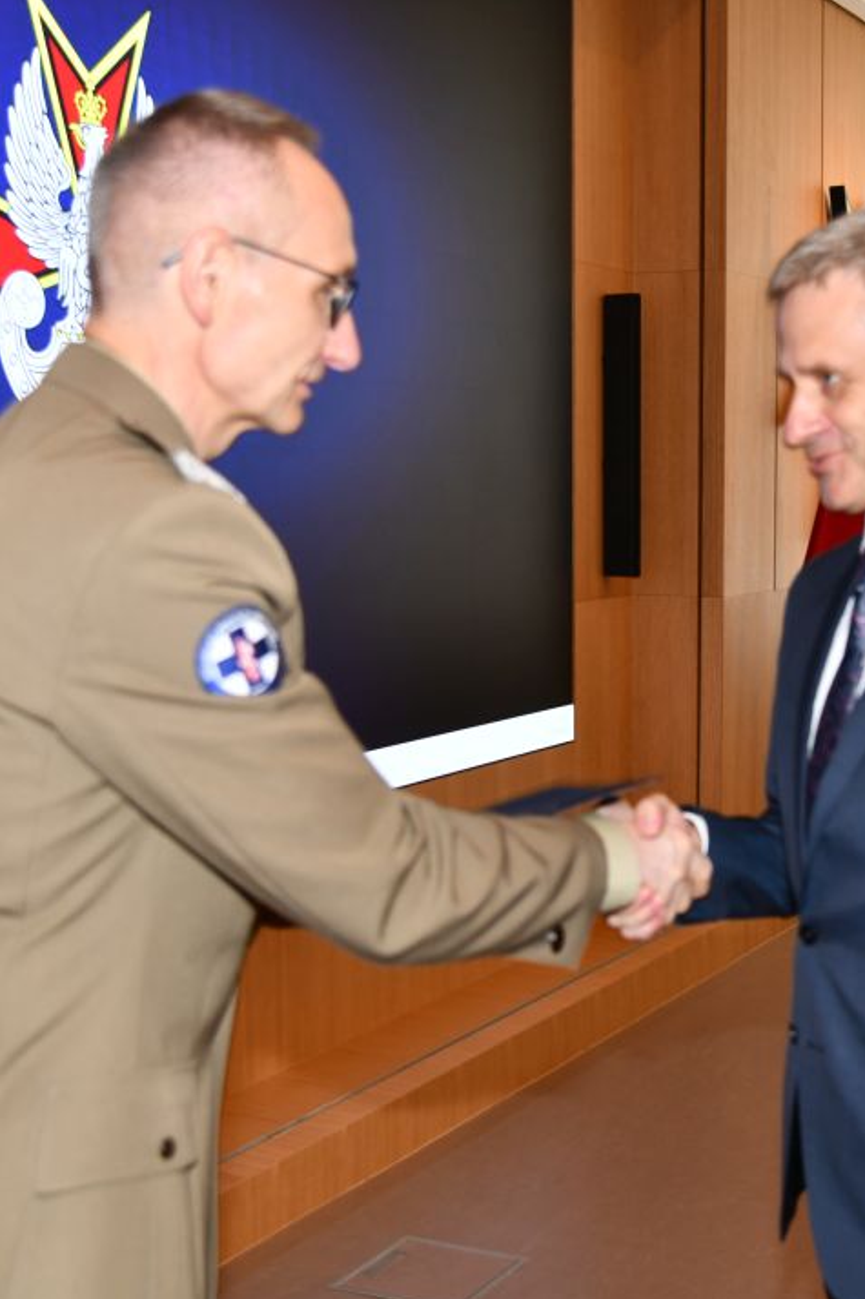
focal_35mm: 53
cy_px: 652
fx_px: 1911
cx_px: 603
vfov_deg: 37.5
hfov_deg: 25.3
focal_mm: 35
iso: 360
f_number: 4
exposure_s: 1/60
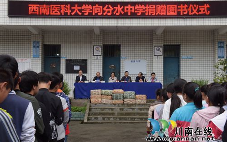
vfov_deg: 32.8
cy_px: 75
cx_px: 113
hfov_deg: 50.4
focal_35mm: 39
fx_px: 241
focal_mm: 38
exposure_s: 1/320
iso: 1250
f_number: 9
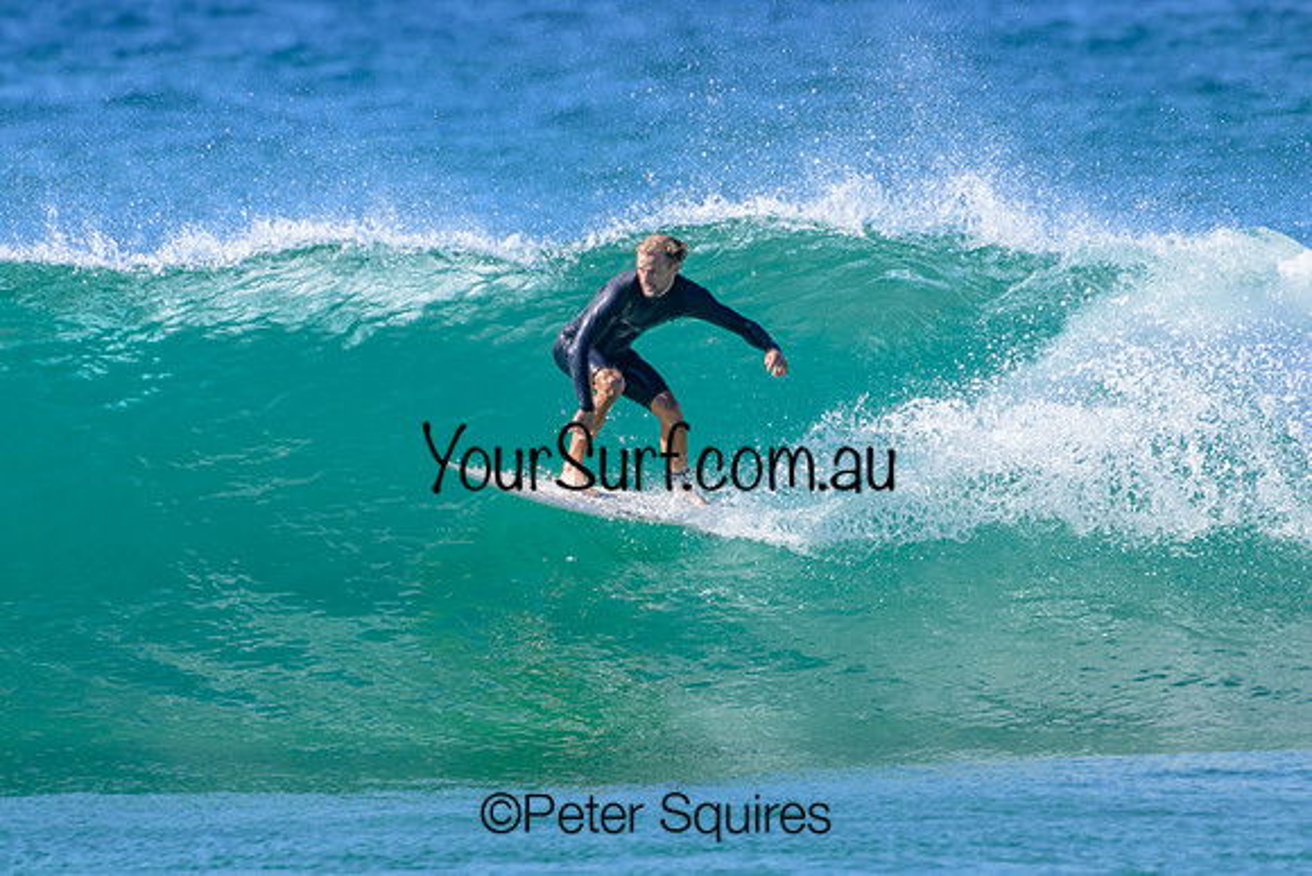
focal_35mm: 1000
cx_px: 656
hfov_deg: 2.1
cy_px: 438
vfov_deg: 1.4
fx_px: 36451
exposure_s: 1/2000
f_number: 11
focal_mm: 1000
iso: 2000
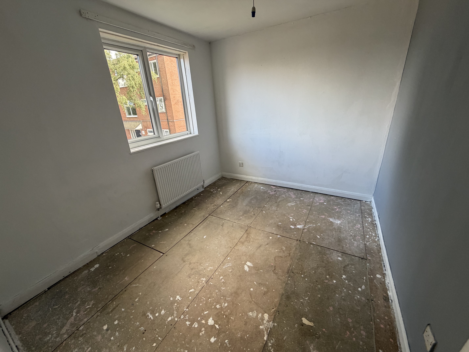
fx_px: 190
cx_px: 234
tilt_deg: -21.3
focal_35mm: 14
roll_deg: +3.7
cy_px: 176
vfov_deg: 85.7
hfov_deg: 102.1
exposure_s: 1/121
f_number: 2.2
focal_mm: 2.22
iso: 200
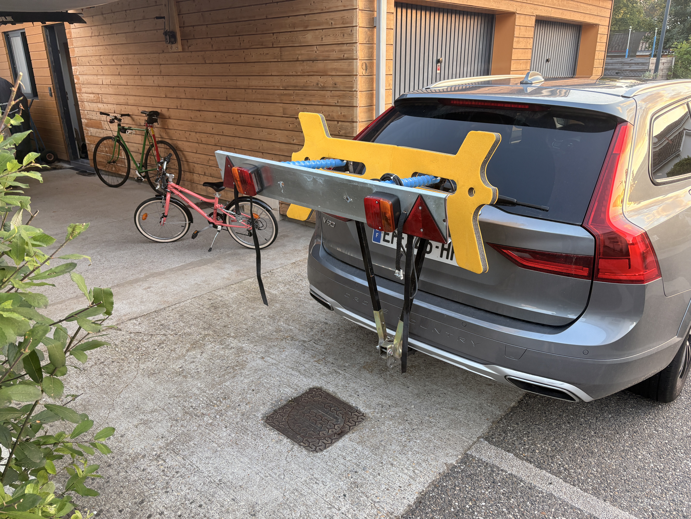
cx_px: 346
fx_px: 519
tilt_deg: -19.4
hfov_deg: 67.3
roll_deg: +2.8
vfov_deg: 53.1
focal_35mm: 26
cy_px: 260
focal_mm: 5.96
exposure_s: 1/124
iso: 125
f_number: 1.6
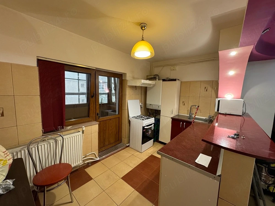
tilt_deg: -6.0
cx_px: 138
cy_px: 103
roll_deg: -1.6
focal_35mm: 14
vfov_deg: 85.7
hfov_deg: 102.1
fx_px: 111
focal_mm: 2.22
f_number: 2.2
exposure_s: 1/50
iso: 200
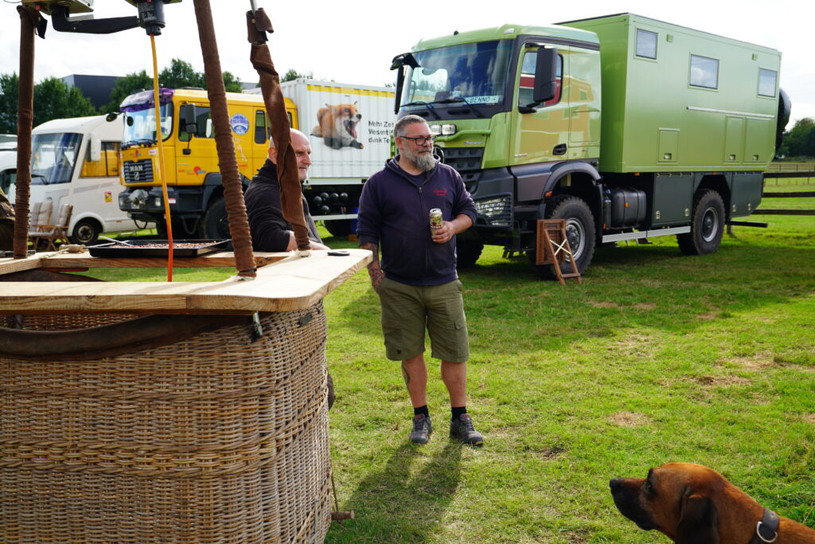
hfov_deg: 58.7
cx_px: 408
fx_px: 724
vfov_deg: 41.1
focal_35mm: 32
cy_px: 272
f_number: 5.6
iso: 100
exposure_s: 1/80
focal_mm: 32
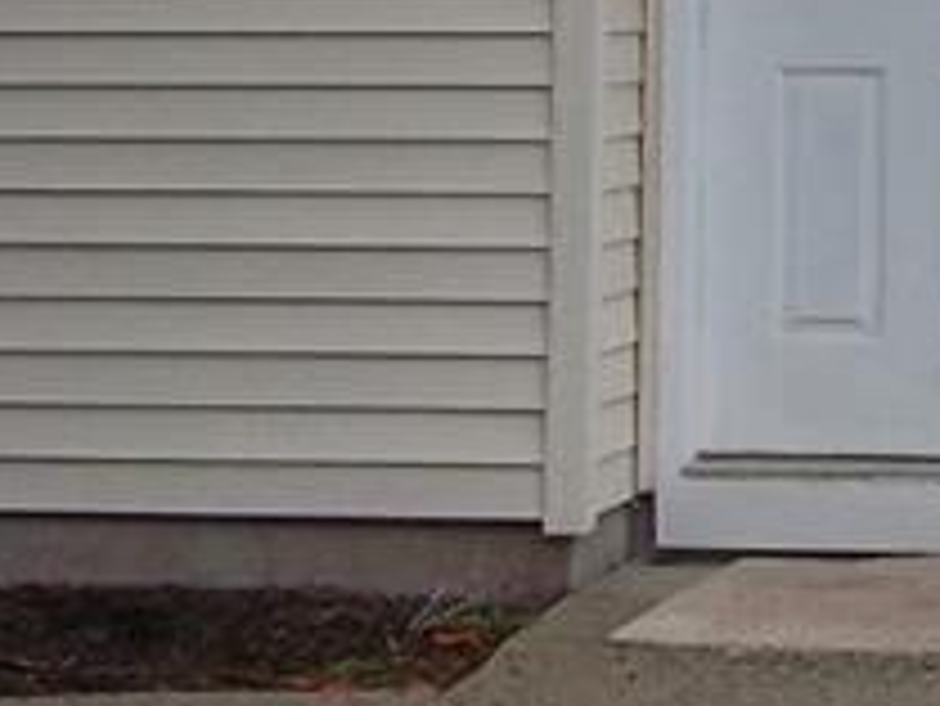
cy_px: -634
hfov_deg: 12.4
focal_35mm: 157
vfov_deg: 9.0
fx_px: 4266
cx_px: 998
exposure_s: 1/320
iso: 80
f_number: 2.9
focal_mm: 5.7
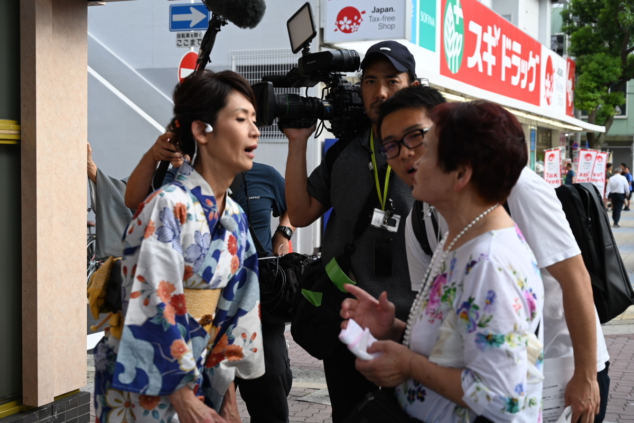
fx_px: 880
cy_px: 212
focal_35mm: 50
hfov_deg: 39.6
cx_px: 317
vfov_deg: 27.0
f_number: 5
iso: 100
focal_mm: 50
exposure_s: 1/100
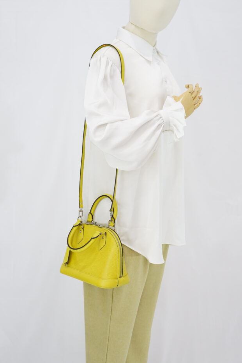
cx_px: 124
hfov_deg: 24.6
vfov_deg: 36.2
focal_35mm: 55
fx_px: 554
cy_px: 192
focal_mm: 50
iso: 640
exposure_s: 1/10
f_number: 6.3
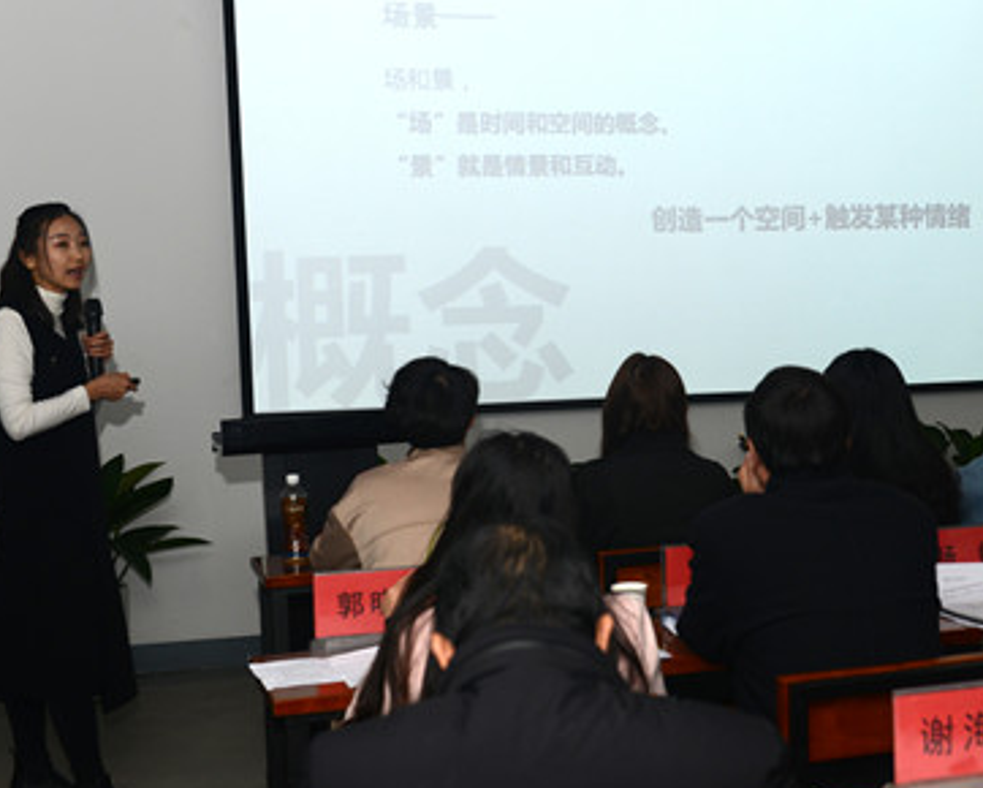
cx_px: 714
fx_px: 1863
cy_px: 412
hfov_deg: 29.2
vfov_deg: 23.9
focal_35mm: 64
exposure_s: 1/250
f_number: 4.5
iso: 320
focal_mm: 38
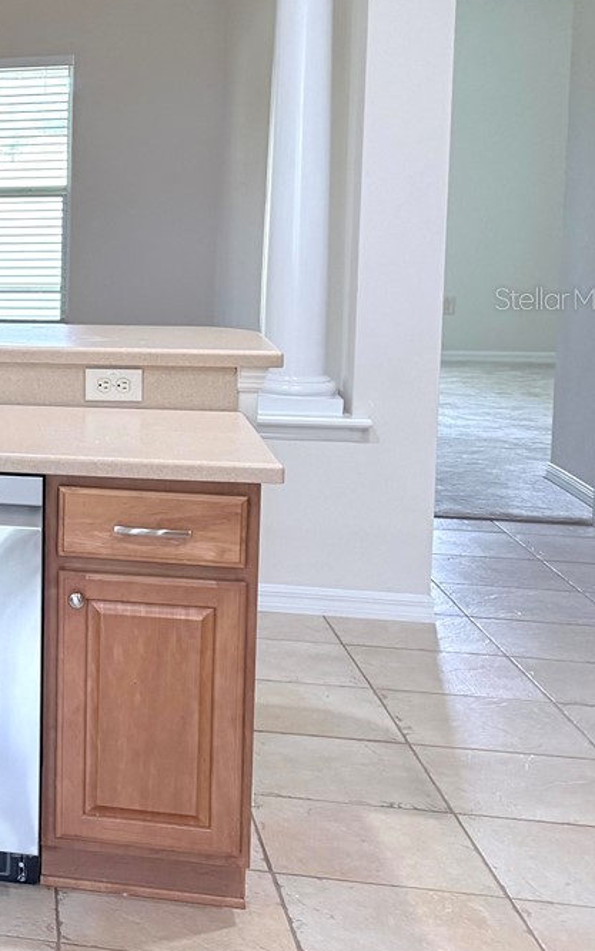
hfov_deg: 17.0
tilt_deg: -4.9
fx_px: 1582
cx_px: -512
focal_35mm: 61
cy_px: 298
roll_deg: +0.4
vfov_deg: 33.1
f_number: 1.78
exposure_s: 1/134
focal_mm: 6.76
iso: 200
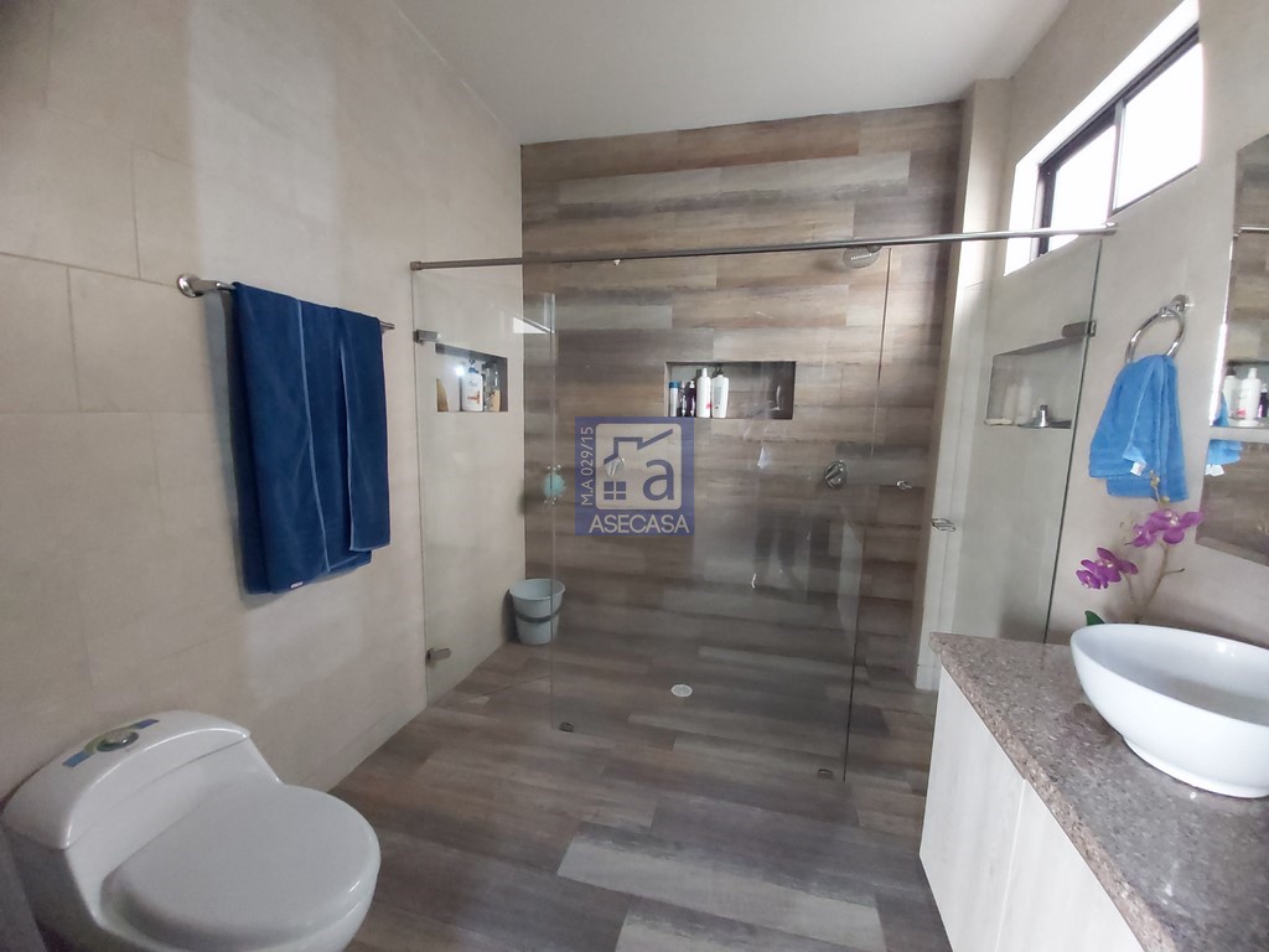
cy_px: 476
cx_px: 634
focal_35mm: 12
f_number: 2.2
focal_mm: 1.42
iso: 250
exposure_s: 1/25
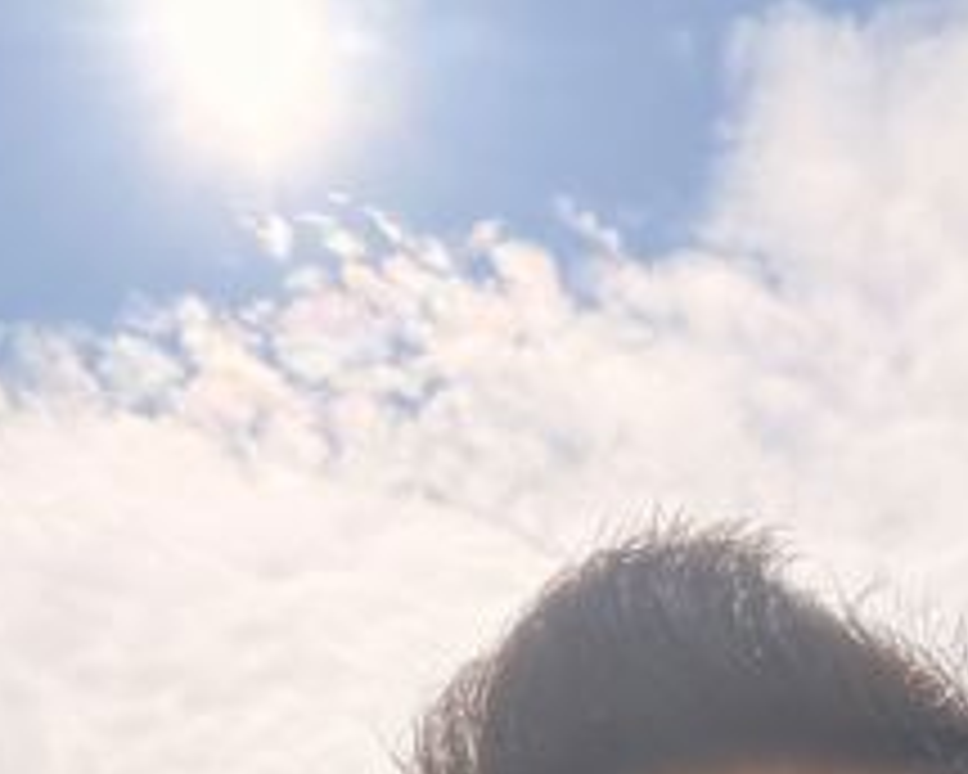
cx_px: 743
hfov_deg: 23.6
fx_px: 2292
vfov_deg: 16.6
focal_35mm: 80
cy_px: 1316
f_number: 1.9
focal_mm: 2.71
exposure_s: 1/1706
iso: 40
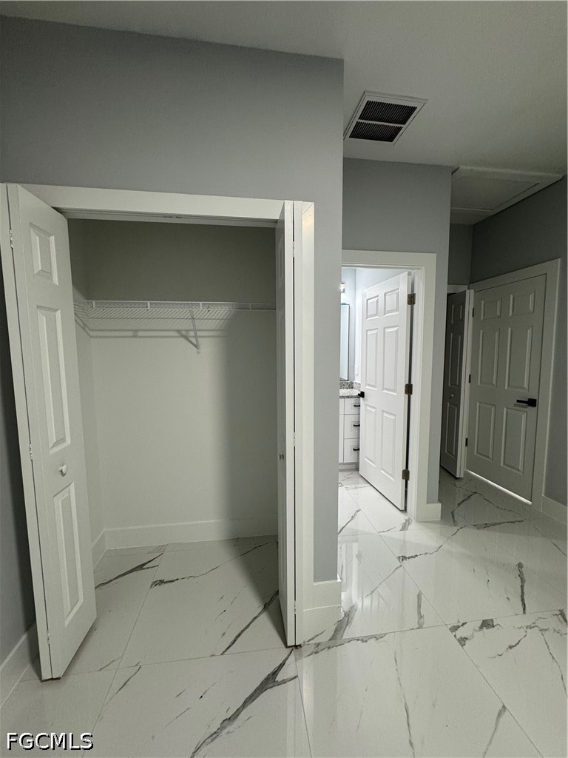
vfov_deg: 102.1
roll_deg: +1.0
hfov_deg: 85.7
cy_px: 379
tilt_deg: -5.3
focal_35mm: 14
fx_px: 306
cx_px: 284
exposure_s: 1/60
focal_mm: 2.22
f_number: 2.2
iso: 200
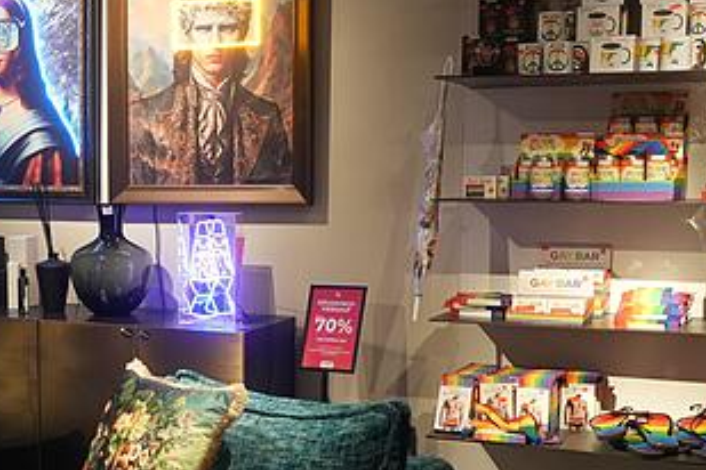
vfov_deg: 19.7
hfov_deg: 28.2
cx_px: 77
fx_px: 1353
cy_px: 294
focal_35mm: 69
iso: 1600
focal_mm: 35
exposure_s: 1/160
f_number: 2.8
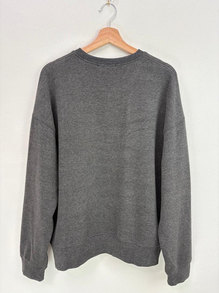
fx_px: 219
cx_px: 110
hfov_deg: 53.1
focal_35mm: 26
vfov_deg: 67.3
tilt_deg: -7.6
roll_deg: -1.0
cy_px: 146
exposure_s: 1/100
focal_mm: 5.96
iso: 125
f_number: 1.6
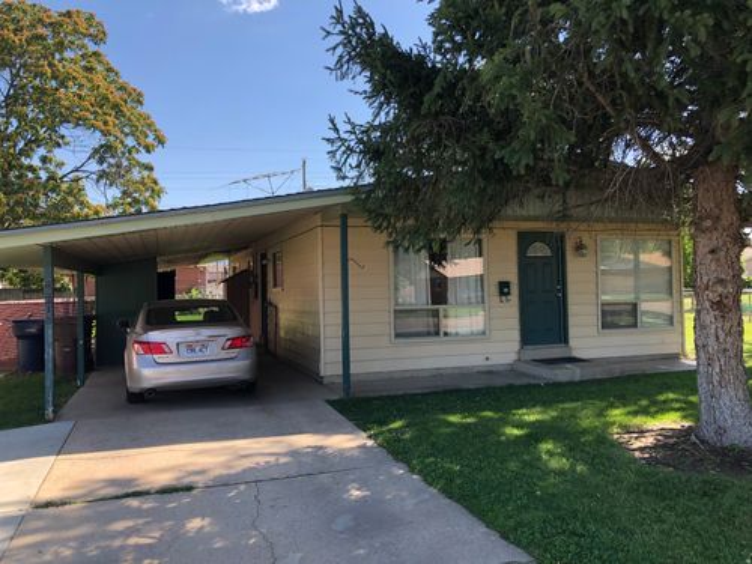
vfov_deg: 49.7
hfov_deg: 63.4
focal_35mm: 28
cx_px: 376
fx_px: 608
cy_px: 282
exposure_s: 1/496
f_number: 1.8
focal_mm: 3.99
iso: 20
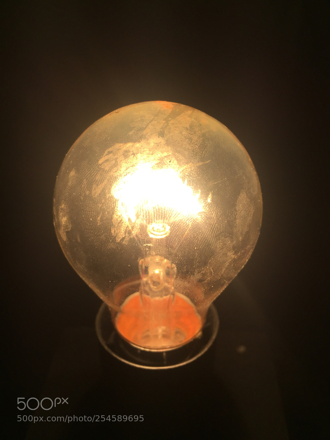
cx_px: 165
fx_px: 369
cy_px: 220
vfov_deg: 61.7
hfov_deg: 48.2
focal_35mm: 29
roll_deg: -1.1
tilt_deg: -32.6
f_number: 2.2
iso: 32
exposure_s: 1/1799
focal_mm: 4.15
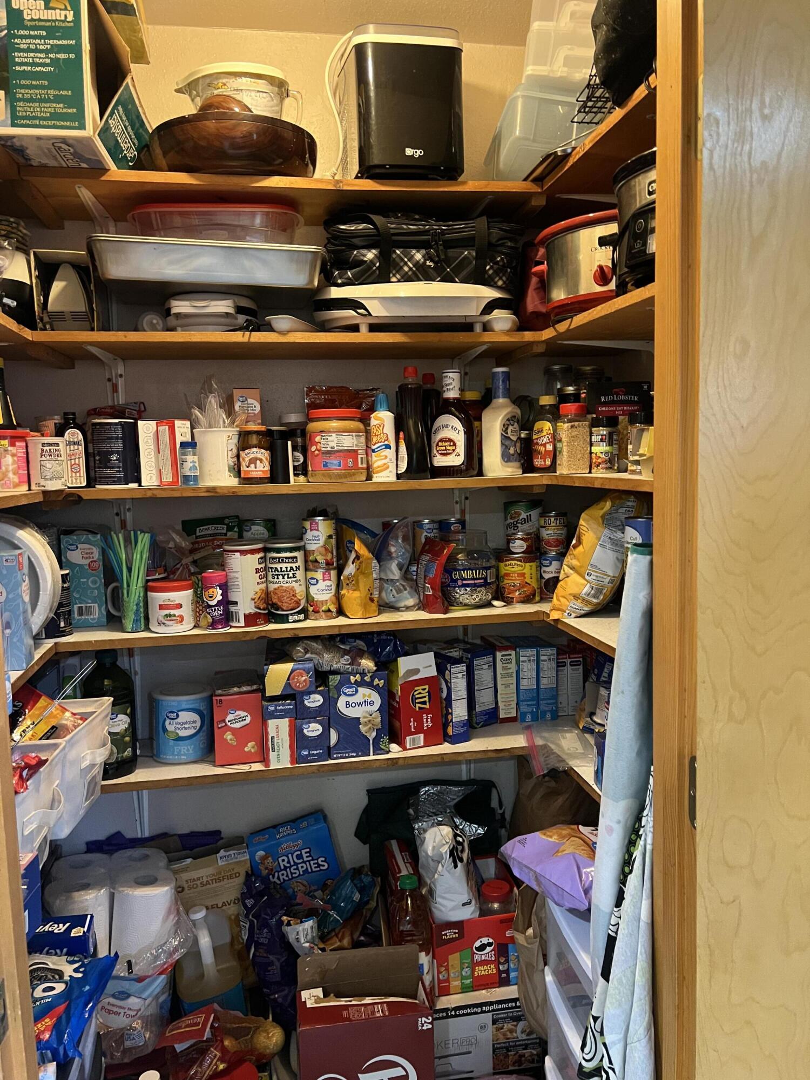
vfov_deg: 67.3
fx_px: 811
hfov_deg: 53.1
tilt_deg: -6.2
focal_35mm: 26
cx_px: 405
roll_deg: +1.4
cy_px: 540
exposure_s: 1/40
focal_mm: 5.7
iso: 640
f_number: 1.5
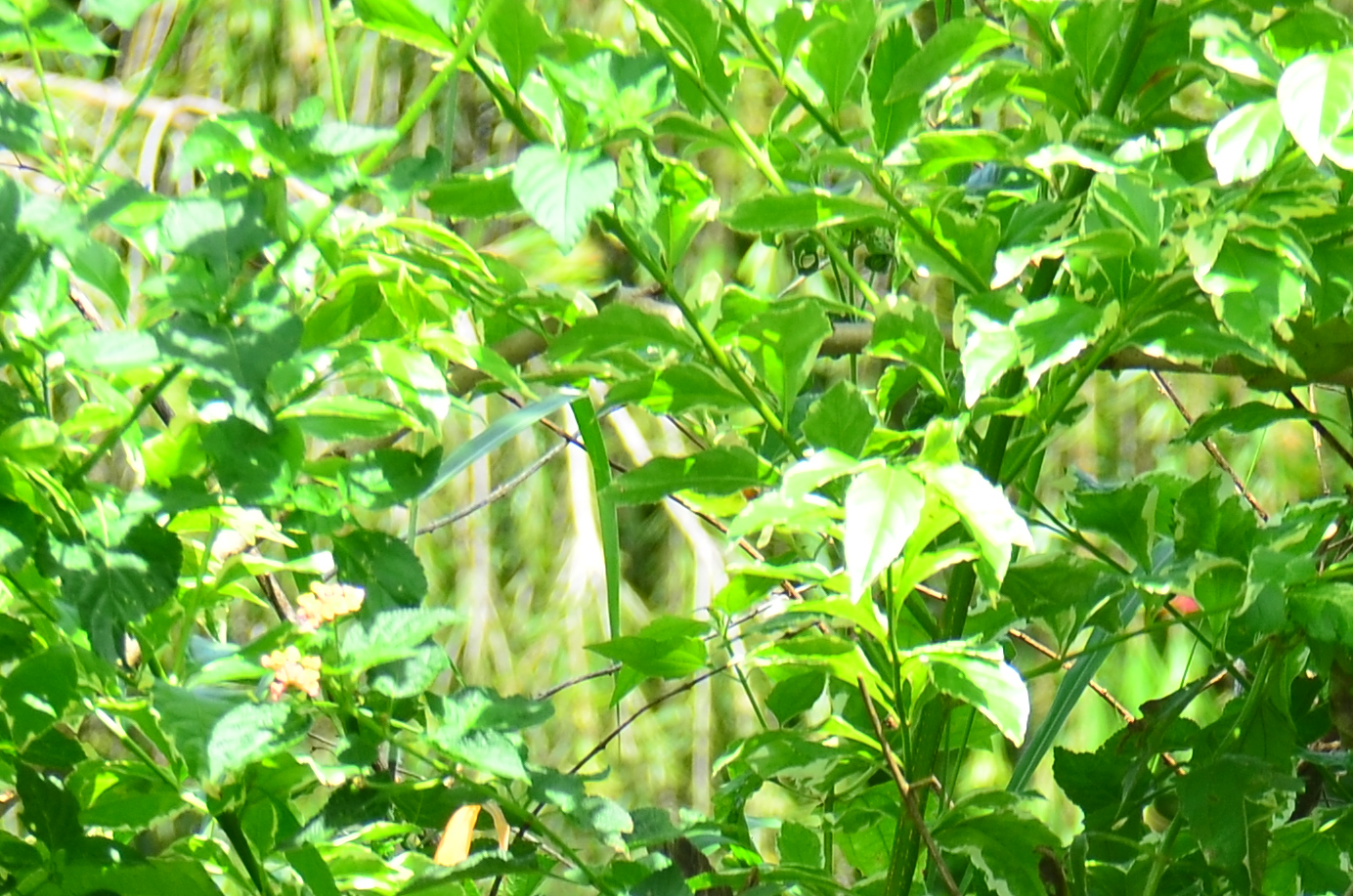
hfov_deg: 3.2
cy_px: 1316
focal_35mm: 641
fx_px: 24044
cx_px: 1678
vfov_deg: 2.1
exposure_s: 1/100
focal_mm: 120
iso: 140
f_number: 6.3
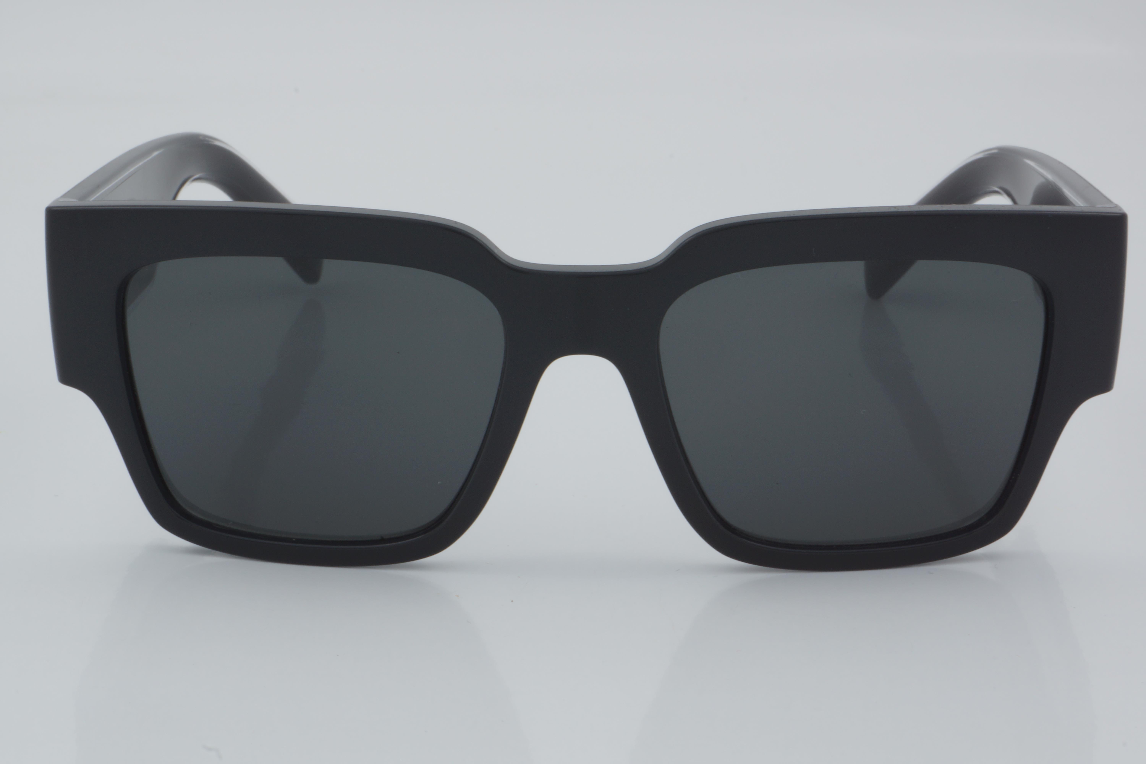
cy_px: 382
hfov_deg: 24.6
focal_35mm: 82
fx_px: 2626
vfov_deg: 16.6
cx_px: 573
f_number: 32
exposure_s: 1/4
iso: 100
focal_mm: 55
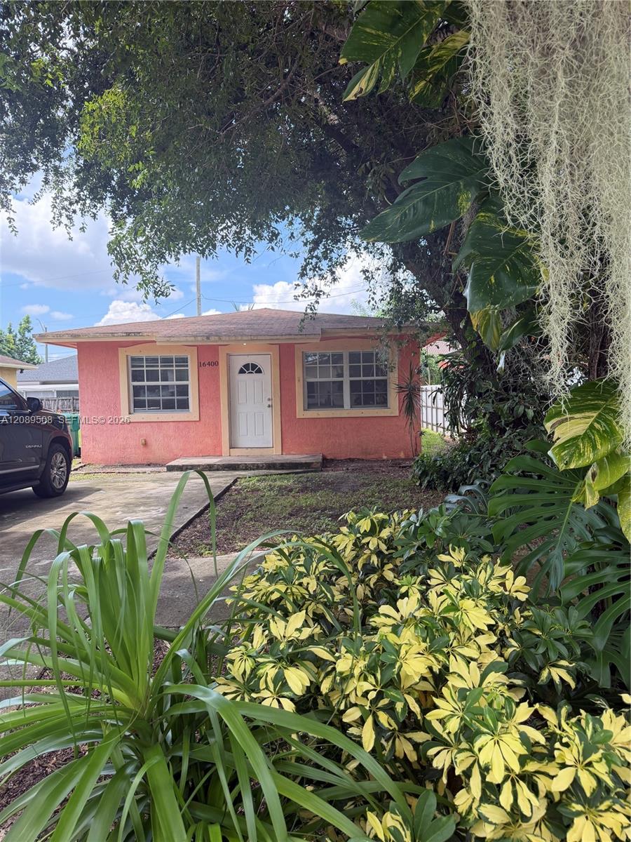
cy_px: 421
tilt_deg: -2.0
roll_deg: +0.7
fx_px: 583
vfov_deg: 71.6
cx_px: 316
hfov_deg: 56.8
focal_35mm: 24
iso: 100
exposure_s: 1/967
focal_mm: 6.76
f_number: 1.78
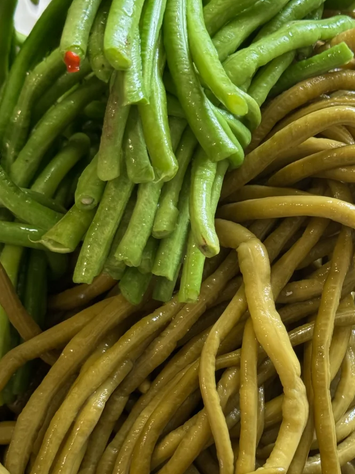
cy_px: 339
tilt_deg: -46.1
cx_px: 271
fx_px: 1066
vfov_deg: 24.8
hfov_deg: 18.8
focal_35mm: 78
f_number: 1.78
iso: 125
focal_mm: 6.76
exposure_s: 1/60
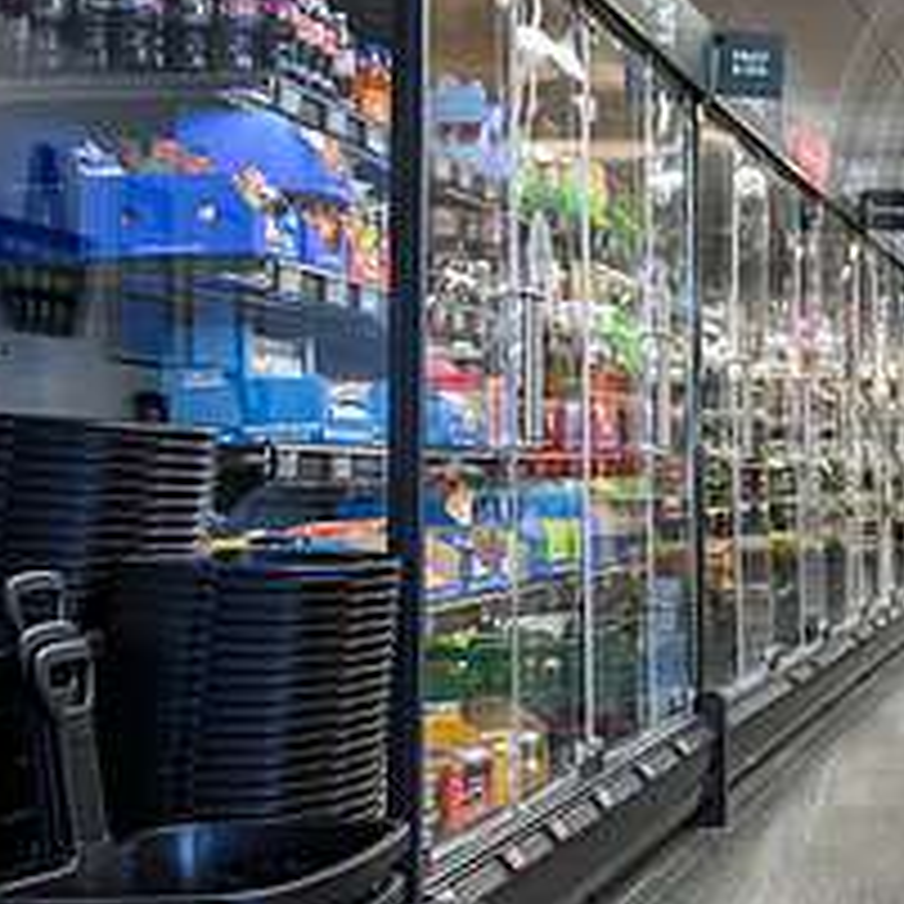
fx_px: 2098
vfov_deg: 24.1
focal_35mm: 71
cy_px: 236
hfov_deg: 21.2
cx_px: 1282
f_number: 3.2
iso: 640
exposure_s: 1/125
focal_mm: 29
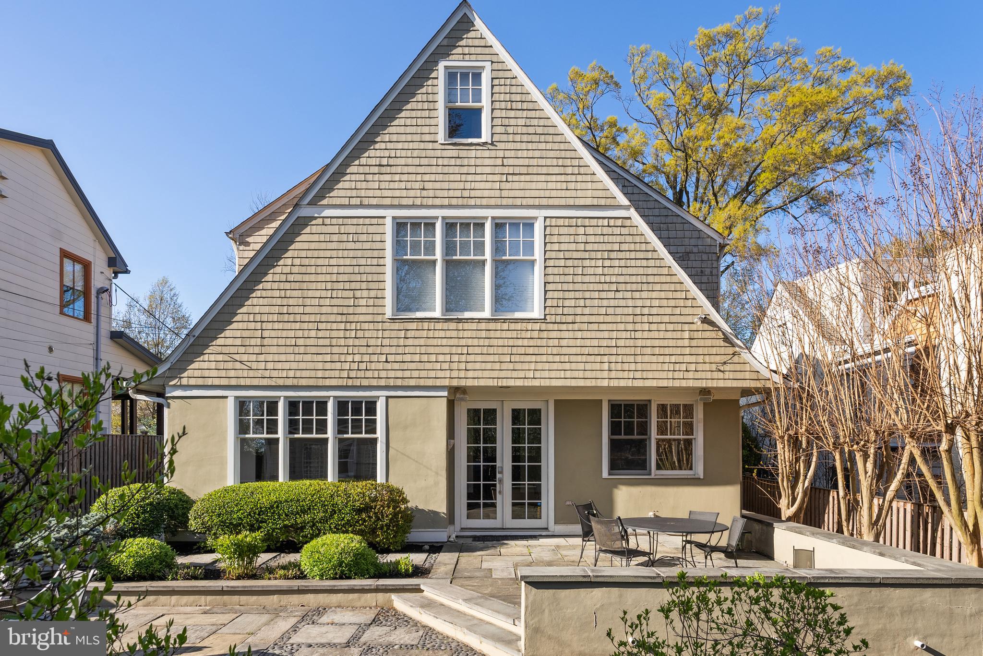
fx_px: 560
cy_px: 328
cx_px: 492
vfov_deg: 60.7
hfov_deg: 82.6
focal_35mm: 20
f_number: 8
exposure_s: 1/200
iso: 200
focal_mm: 20.5
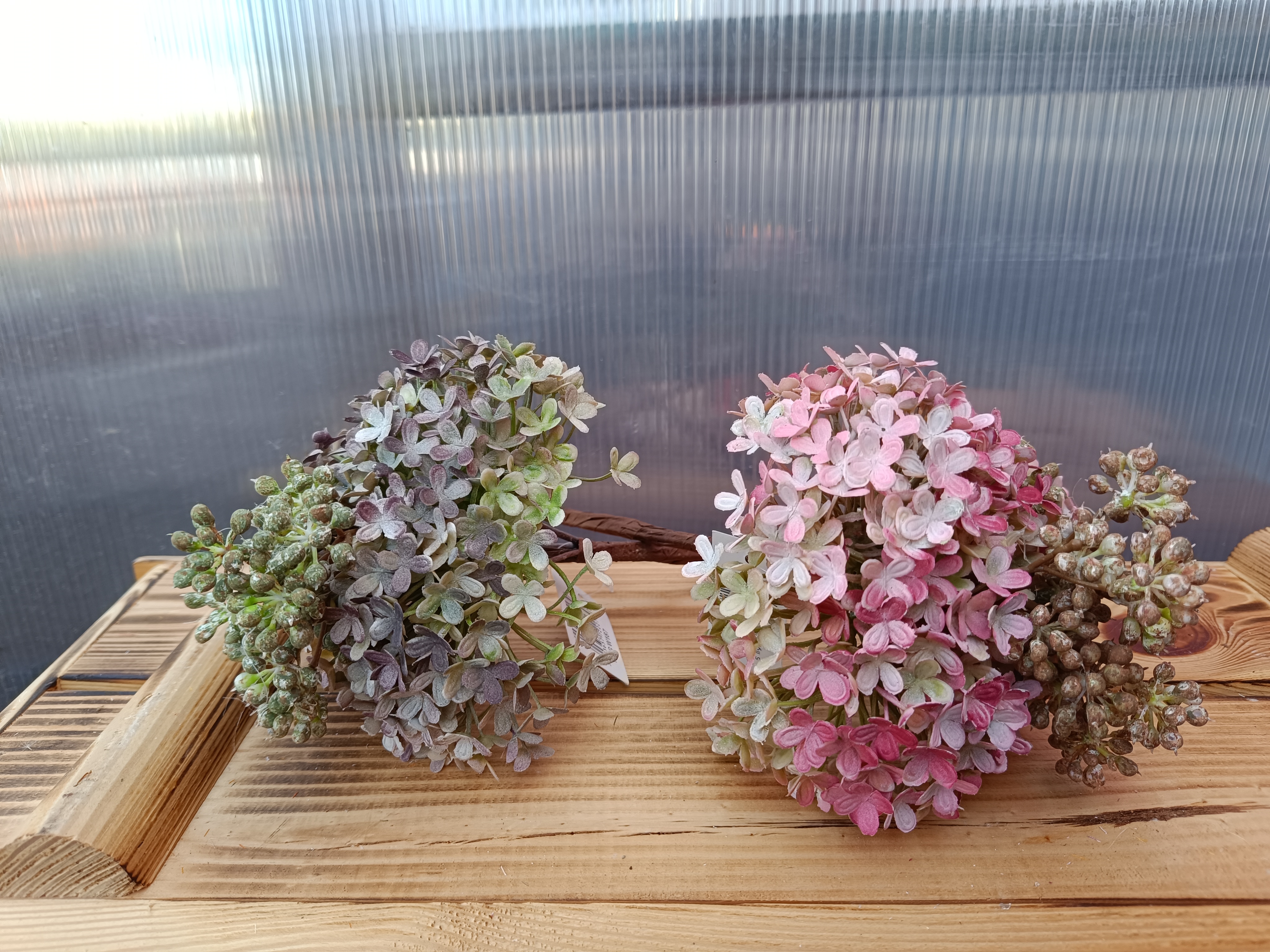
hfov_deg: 71.6
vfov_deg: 56.8
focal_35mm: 24
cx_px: 635
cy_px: 476
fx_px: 881
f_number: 1.88
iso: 51
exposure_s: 1/153
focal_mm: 5.59
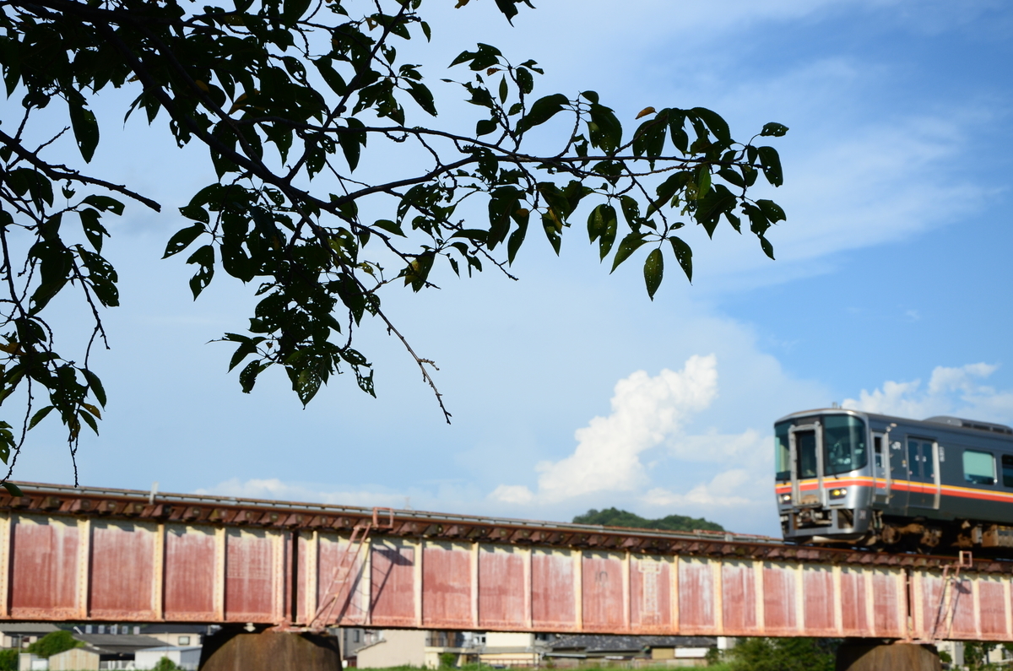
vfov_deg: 21.5
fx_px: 1769
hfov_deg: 32.0
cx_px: 506
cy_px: 336
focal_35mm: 63
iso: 250
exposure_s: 1/1000
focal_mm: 42
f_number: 8
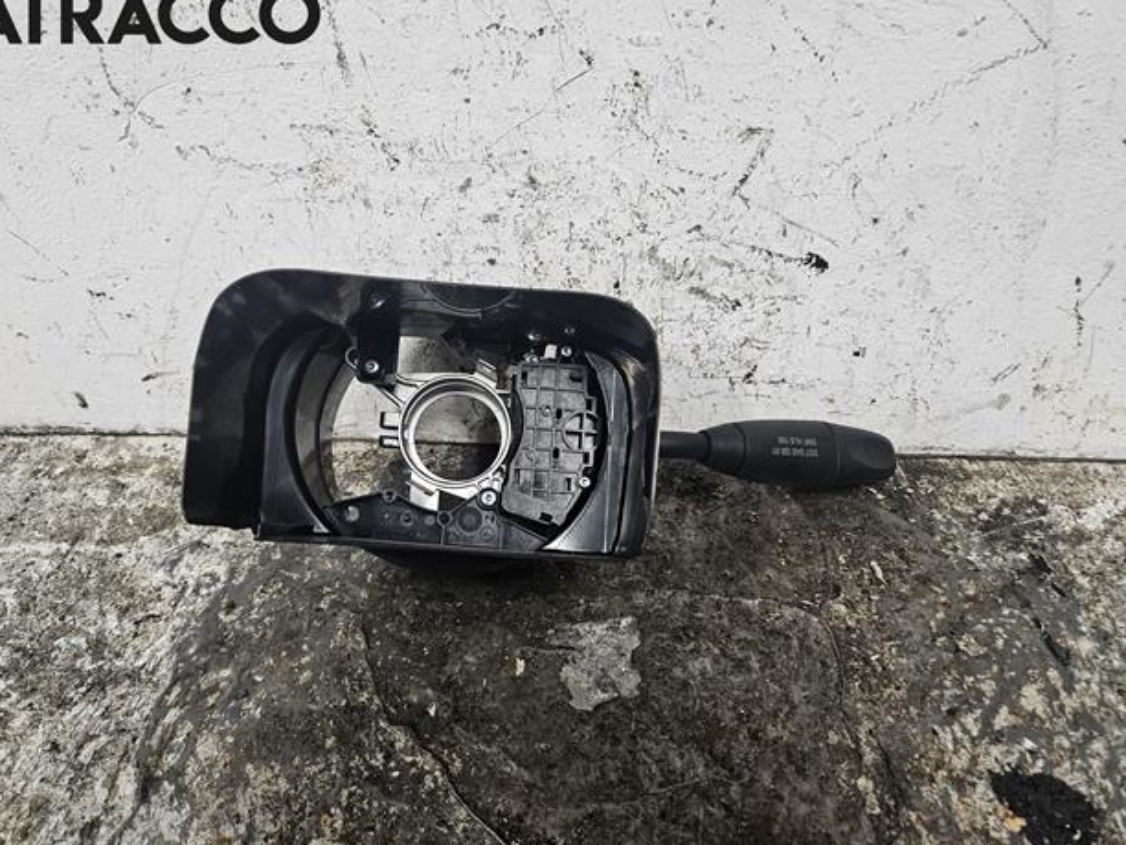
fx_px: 781
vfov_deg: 56.8
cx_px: 555
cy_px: 422
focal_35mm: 24
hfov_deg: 71.6
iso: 320
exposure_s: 1/100
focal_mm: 5.4
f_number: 1.8
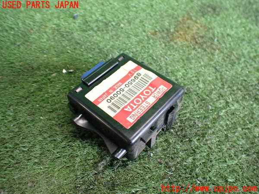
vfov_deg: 46.8
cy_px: 97
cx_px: 130
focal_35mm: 30
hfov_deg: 60.0
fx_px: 224
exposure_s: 1/80
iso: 800
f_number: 2.3
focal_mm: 5.4
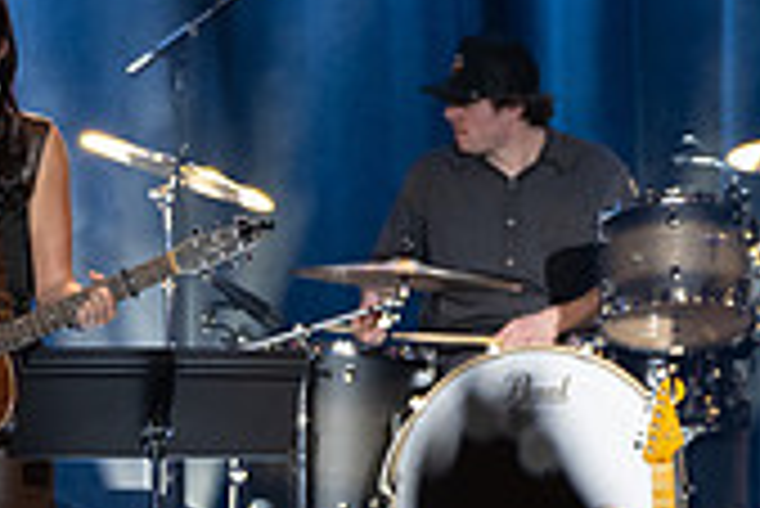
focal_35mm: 577
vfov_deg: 2.4
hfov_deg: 3.6
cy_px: 396
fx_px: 12191
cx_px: 294
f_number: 2.8
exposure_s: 1/250
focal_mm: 155
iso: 1250
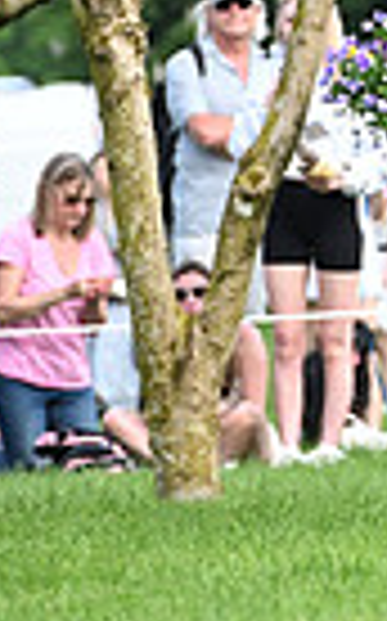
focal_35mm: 855
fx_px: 14458
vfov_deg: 2.5
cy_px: -119
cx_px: 1062
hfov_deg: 1.5
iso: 640
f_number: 5
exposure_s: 1/1250
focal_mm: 200
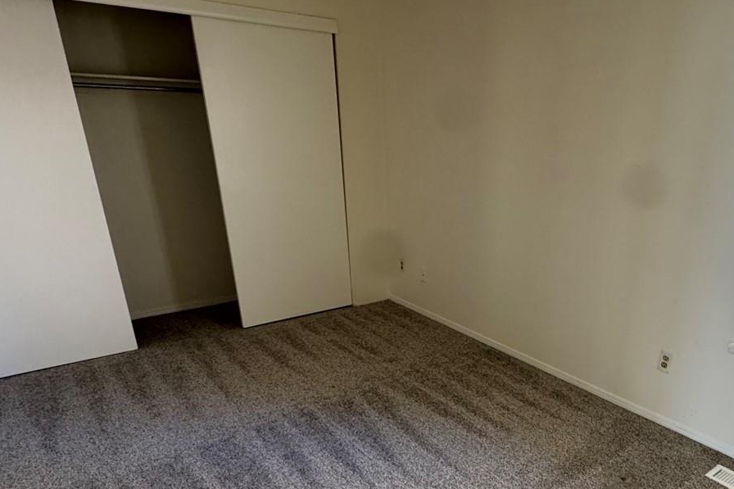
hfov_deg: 68.1
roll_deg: -1.3
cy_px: 357
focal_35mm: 26
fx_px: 530
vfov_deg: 48.0
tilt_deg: -24.4
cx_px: 469
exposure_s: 1/60
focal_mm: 2.22
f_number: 2.2
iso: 320
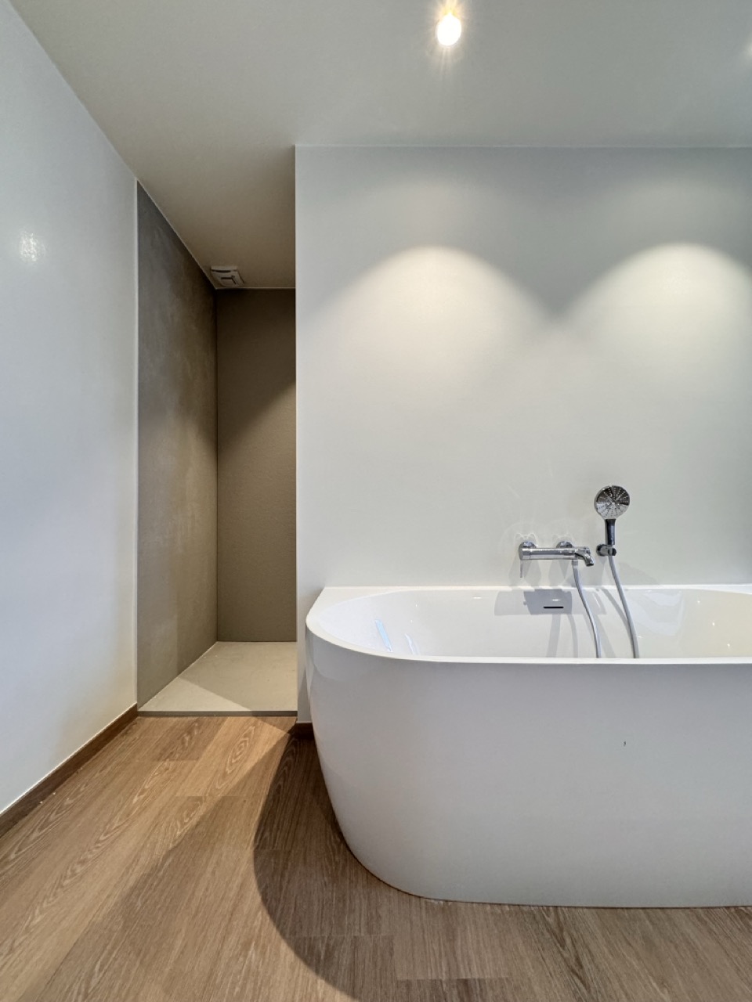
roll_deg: -0.3
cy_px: 501
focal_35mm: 14
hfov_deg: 85.7
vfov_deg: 102.1
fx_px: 406
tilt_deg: +1.2
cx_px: 376
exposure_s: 1/100
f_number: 2.2
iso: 250
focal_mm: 2.22
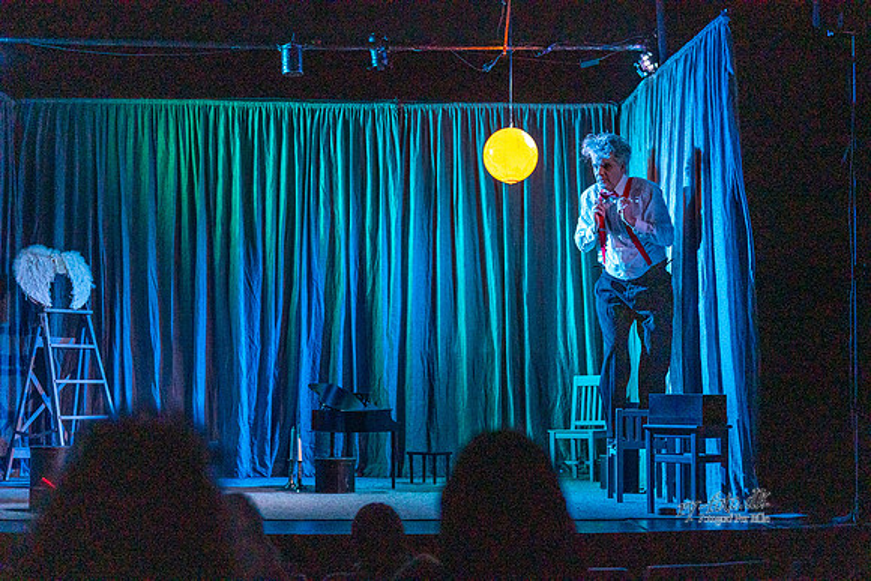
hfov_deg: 28.8
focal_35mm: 70
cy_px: 290
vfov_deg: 19.5
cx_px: 436
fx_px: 1694
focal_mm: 70
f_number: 2.8
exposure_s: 1/160
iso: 6400
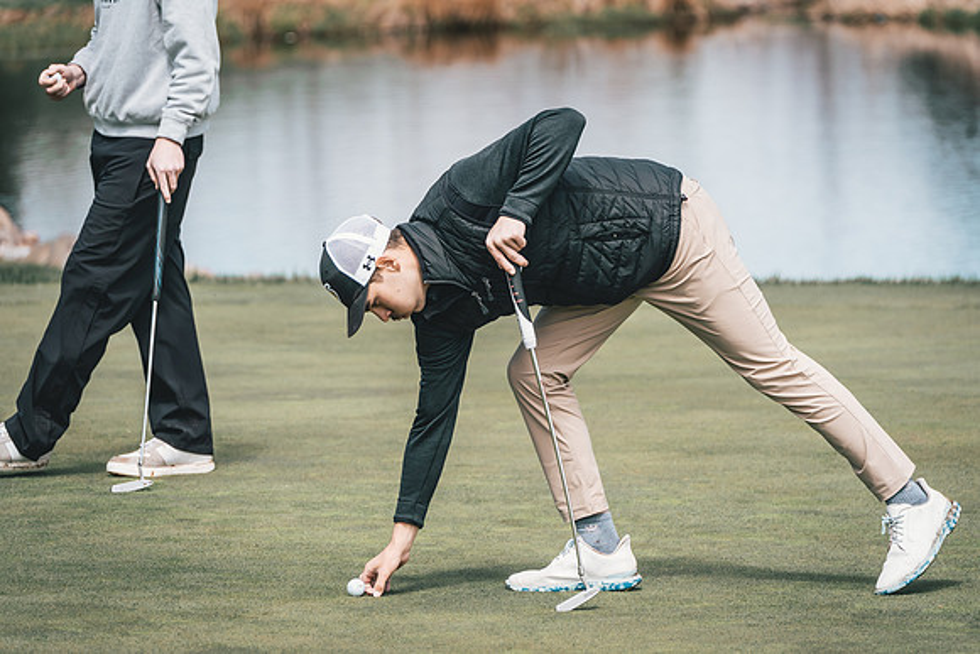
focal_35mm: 259
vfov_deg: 5.3
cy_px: 327
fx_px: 7063
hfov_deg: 7.9
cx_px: 490
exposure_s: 1/1250
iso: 640
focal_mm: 250
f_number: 6.3
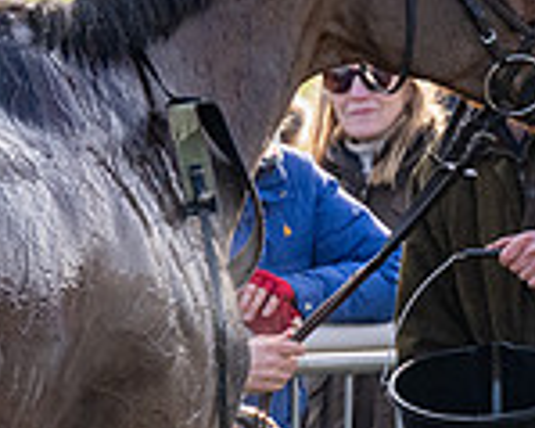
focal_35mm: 452
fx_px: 7152
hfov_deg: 4.3
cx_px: -141
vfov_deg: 3.4
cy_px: 332
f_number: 4
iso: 800
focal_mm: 101
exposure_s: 1/3200
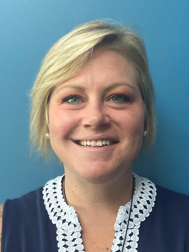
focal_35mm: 26
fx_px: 189
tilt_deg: -8.9
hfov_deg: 53.1
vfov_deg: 67.3
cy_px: 126
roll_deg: +1.6
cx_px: 94
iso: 125
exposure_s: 1/67
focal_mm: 4.25
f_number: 1.8
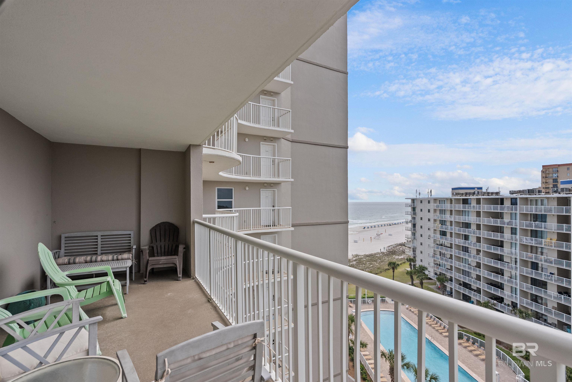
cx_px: 286
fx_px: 254
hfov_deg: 96.7
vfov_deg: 73.8
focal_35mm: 16
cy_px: 191
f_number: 7.1
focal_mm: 16
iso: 500
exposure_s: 1/1250
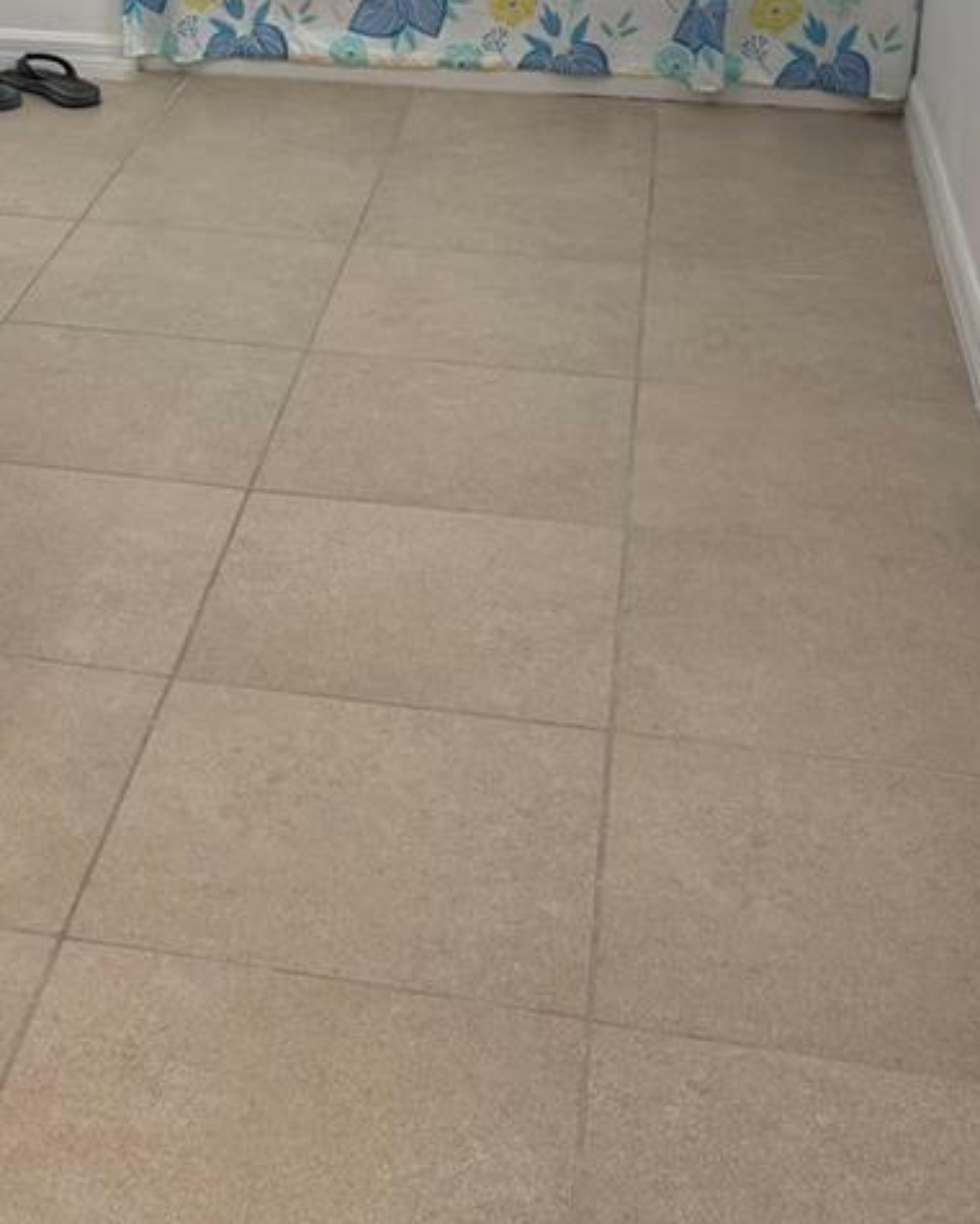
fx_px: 2320
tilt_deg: -12.3
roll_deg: +1.1
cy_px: -49
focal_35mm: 64
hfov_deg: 23.0
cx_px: 26
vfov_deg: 27.6
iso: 64
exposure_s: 1/120
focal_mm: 5.96
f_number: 1.6
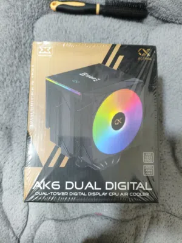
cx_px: 91
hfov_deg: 53.1
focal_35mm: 26
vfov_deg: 67.3
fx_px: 182
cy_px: 122
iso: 250
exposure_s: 1/50
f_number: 1.5
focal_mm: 4.94
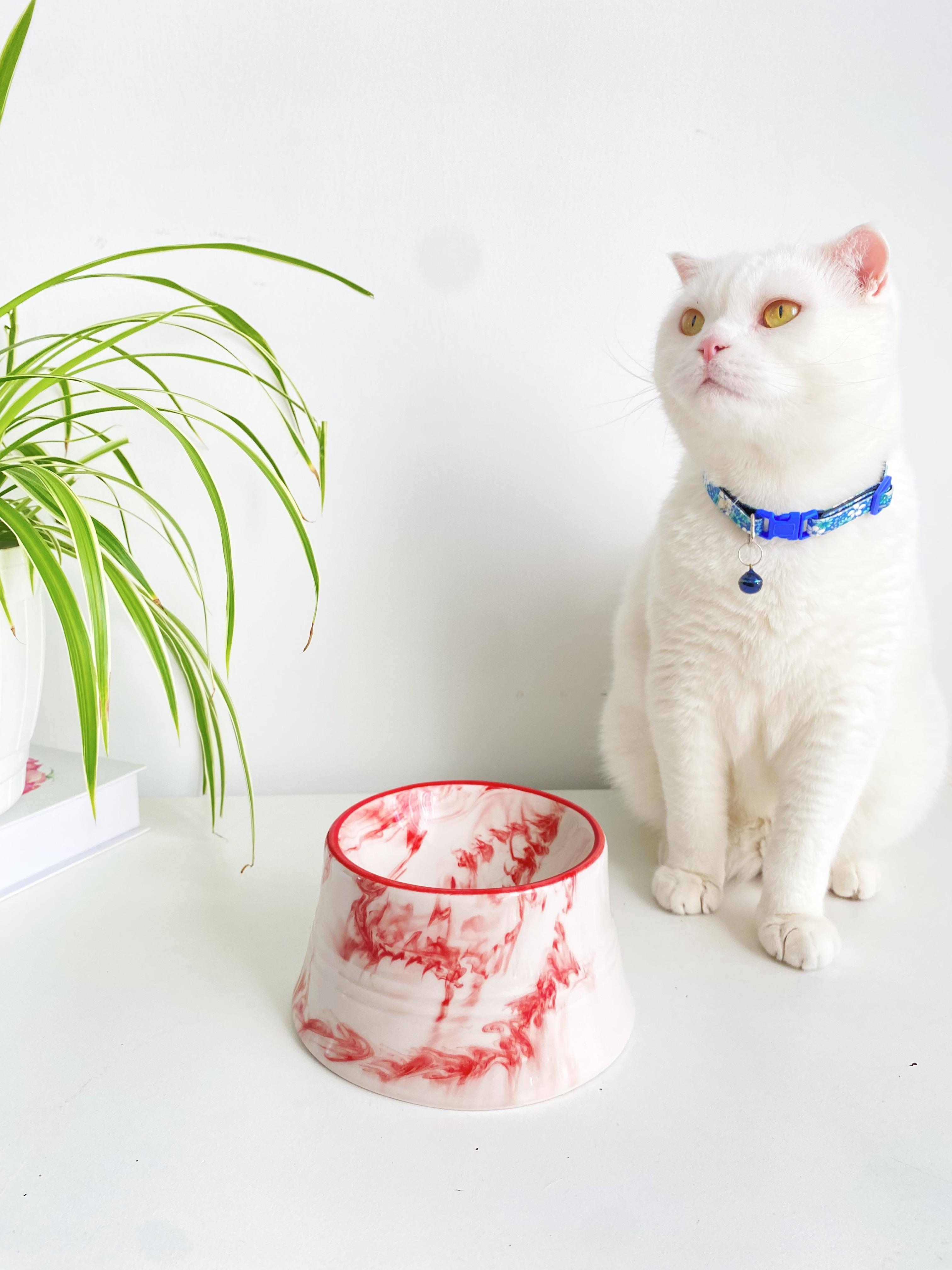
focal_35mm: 26
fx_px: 953
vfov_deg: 67.3
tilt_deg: -10.2
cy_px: 635
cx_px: 476
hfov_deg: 53.1
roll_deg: -0.8
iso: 100
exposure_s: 1/121
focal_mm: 4.25
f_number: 1.8
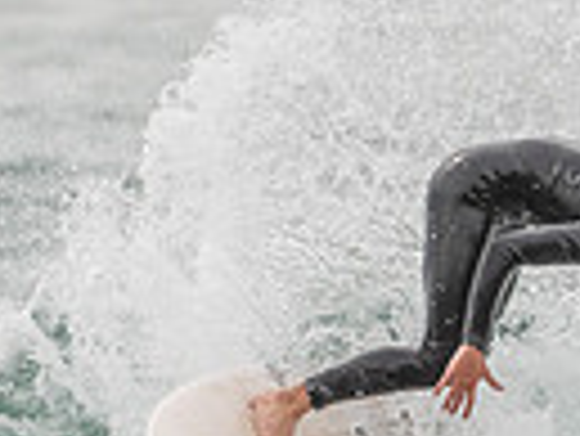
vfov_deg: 0.7
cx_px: 567
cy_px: 537
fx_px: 36342
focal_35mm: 2167
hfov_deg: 0.9
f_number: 5.6
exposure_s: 1/2000
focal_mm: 500
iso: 320
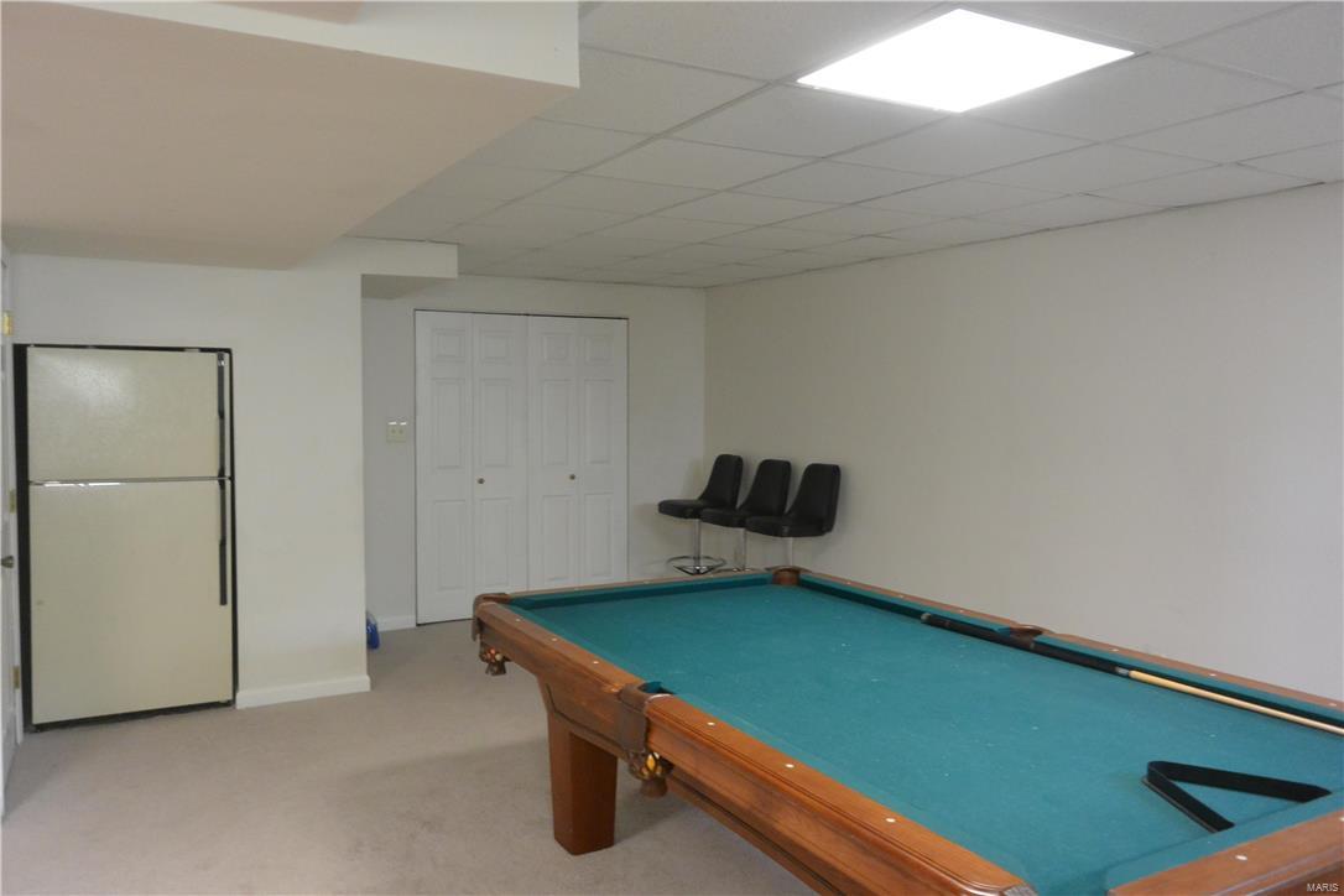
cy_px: 448
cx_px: 672
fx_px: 1008
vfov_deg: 47.9
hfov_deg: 67.4
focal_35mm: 27
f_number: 3.5
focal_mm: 10
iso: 800
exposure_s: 1/40
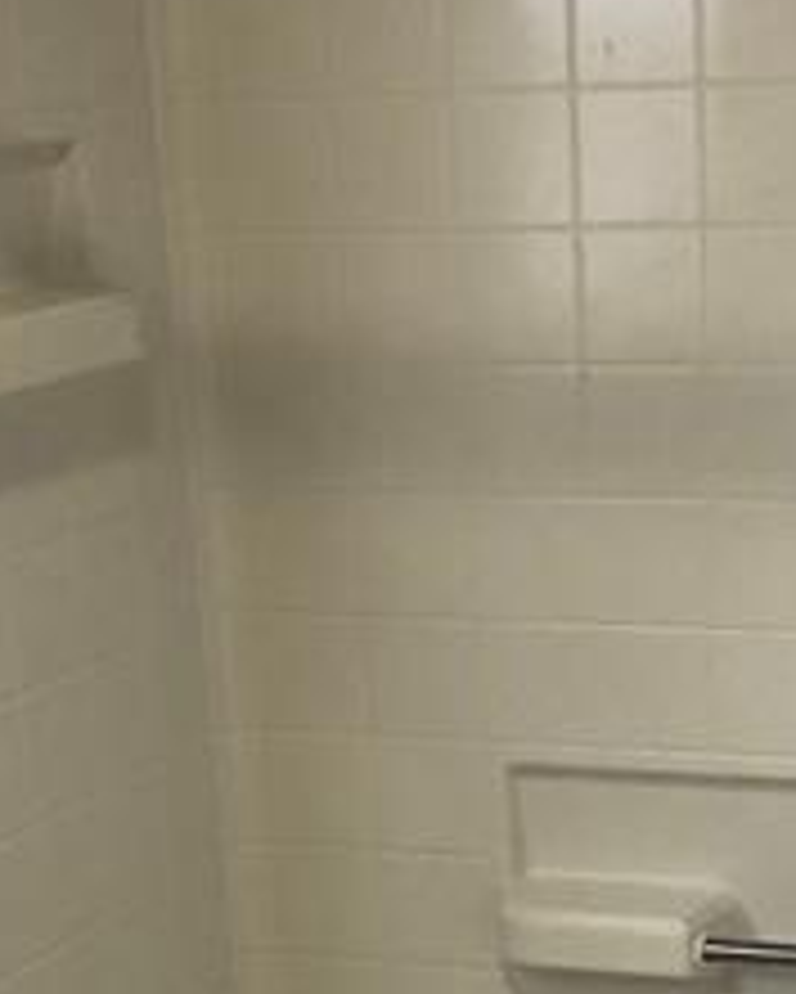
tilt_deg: -22.3
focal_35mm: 95
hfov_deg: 16.2
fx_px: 2796
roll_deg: +3.3
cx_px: 526
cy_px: 1151
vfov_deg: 19.2
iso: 40
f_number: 1.8
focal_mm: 3.99
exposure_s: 1/15
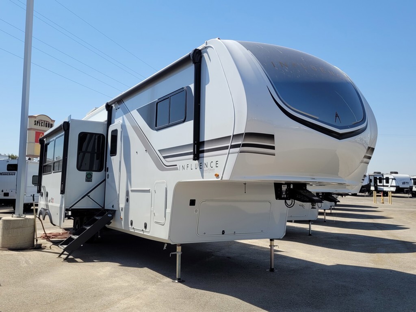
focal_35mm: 26
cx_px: 208
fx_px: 312
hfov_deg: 67.3
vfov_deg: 53.1
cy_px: 156
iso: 40
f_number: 1.8
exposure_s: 1/2404
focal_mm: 5.4
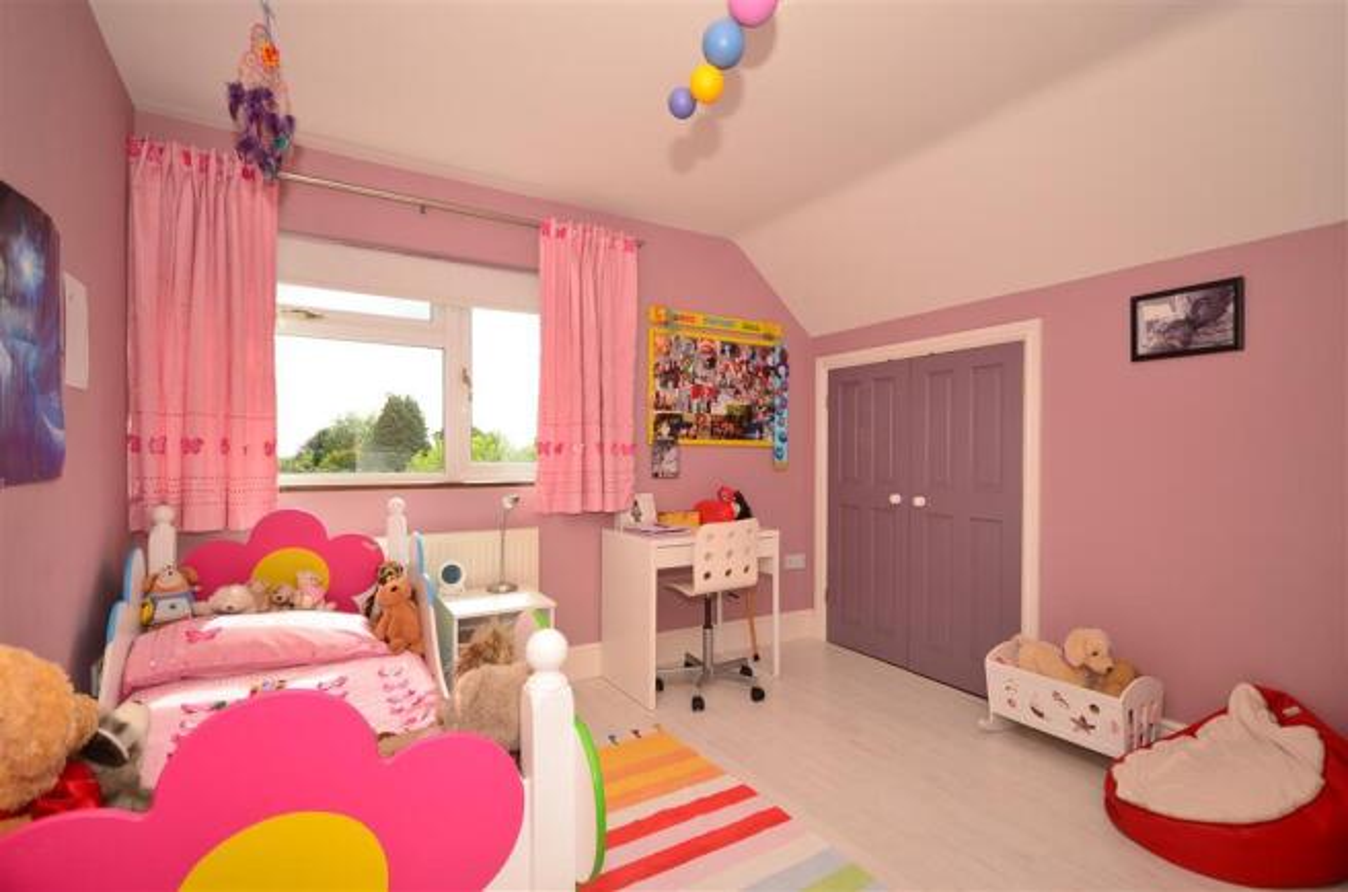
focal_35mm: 17
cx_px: 674
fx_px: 644
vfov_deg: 69.4
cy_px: 446
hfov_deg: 92.6
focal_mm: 11.5
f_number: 5.6
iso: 200
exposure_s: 1/125
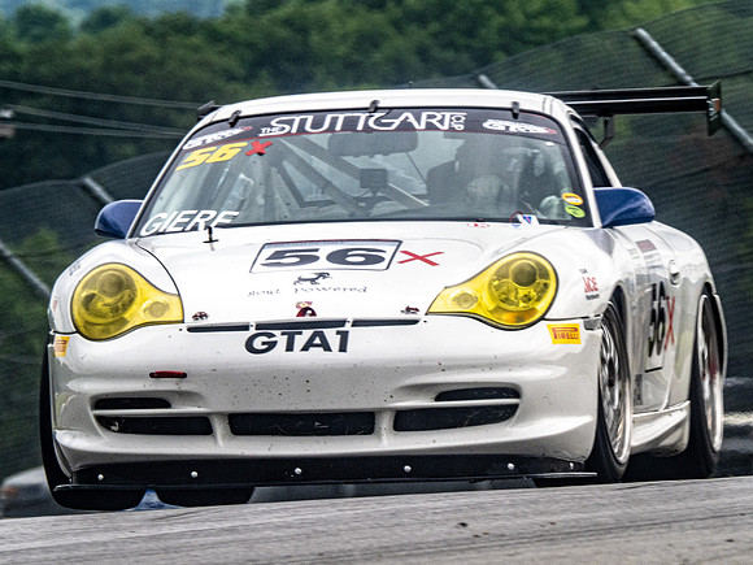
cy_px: 335
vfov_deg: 1.5
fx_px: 21702
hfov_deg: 2.0
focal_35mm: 998
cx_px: 447
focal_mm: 420
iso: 320
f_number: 10
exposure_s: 1/320
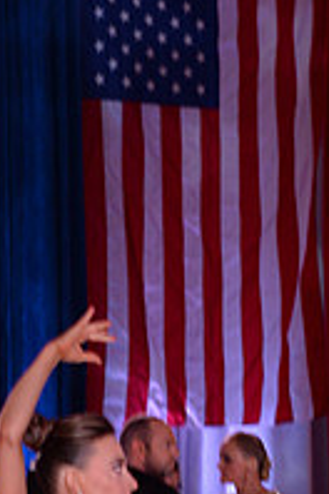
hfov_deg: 4.3
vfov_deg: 6.3
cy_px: 641
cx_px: 345
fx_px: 4414
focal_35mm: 322
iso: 2000
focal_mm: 110
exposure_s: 1/250
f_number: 6.3
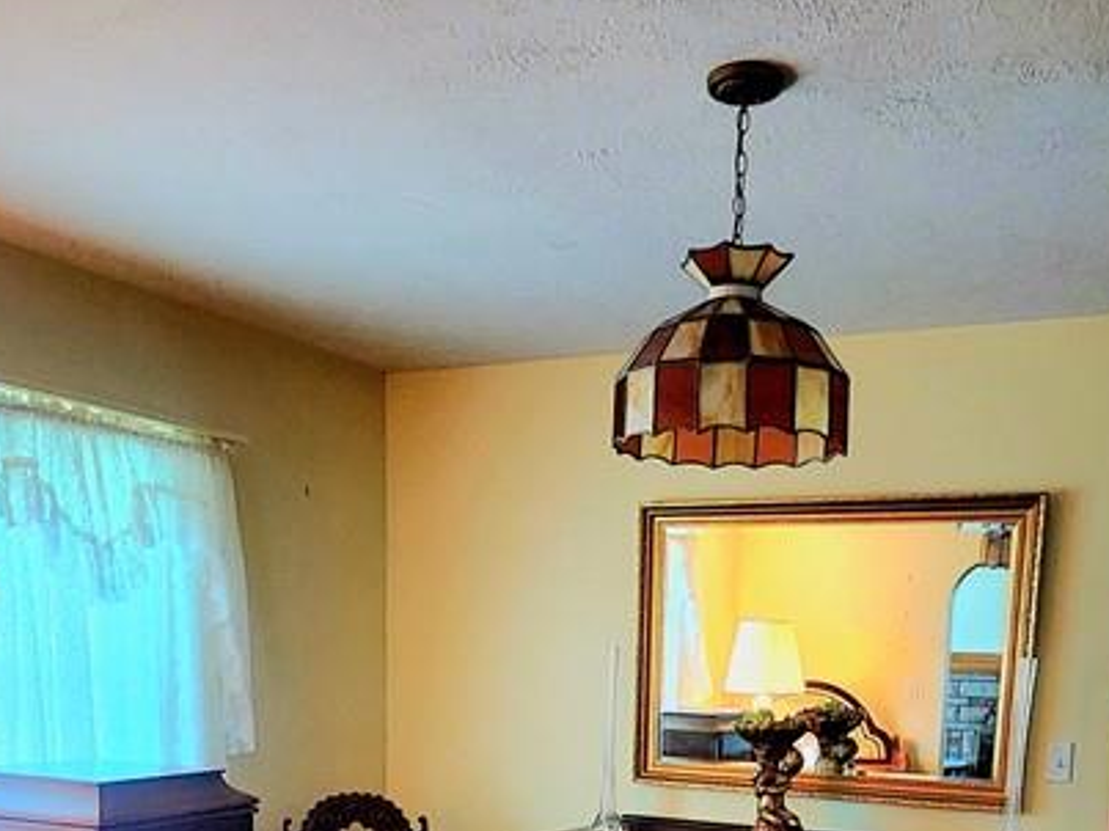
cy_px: 896
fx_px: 1057
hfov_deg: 55.2
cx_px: 622
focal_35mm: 33
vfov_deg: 36.8
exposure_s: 1/24
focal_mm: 2.2
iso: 640
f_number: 2.2
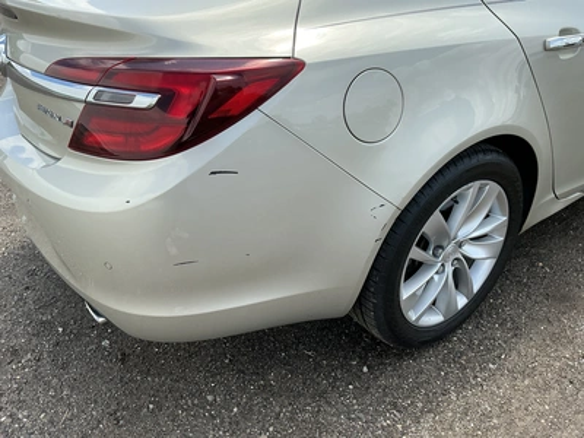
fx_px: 472
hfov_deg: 63.4
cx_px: 292
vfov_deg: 49.7
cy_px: 219
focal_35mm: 28
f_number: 1.8
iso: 25
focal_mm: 3
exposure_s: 1/674
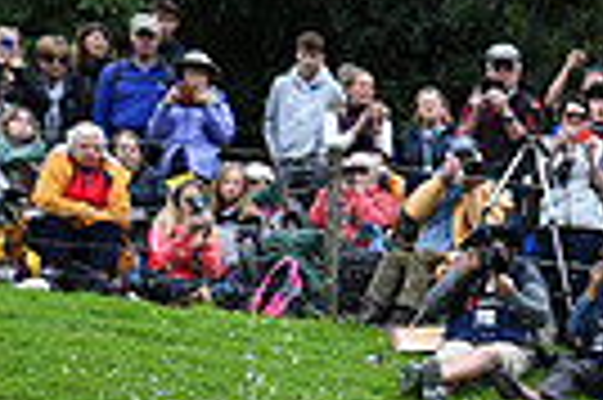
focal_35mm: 199
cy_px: 616
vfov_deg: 6.8
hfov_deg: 9.5
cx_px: 1300
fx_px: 3329
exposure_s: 1/1600
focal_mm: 46
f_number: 4.2
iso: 1100
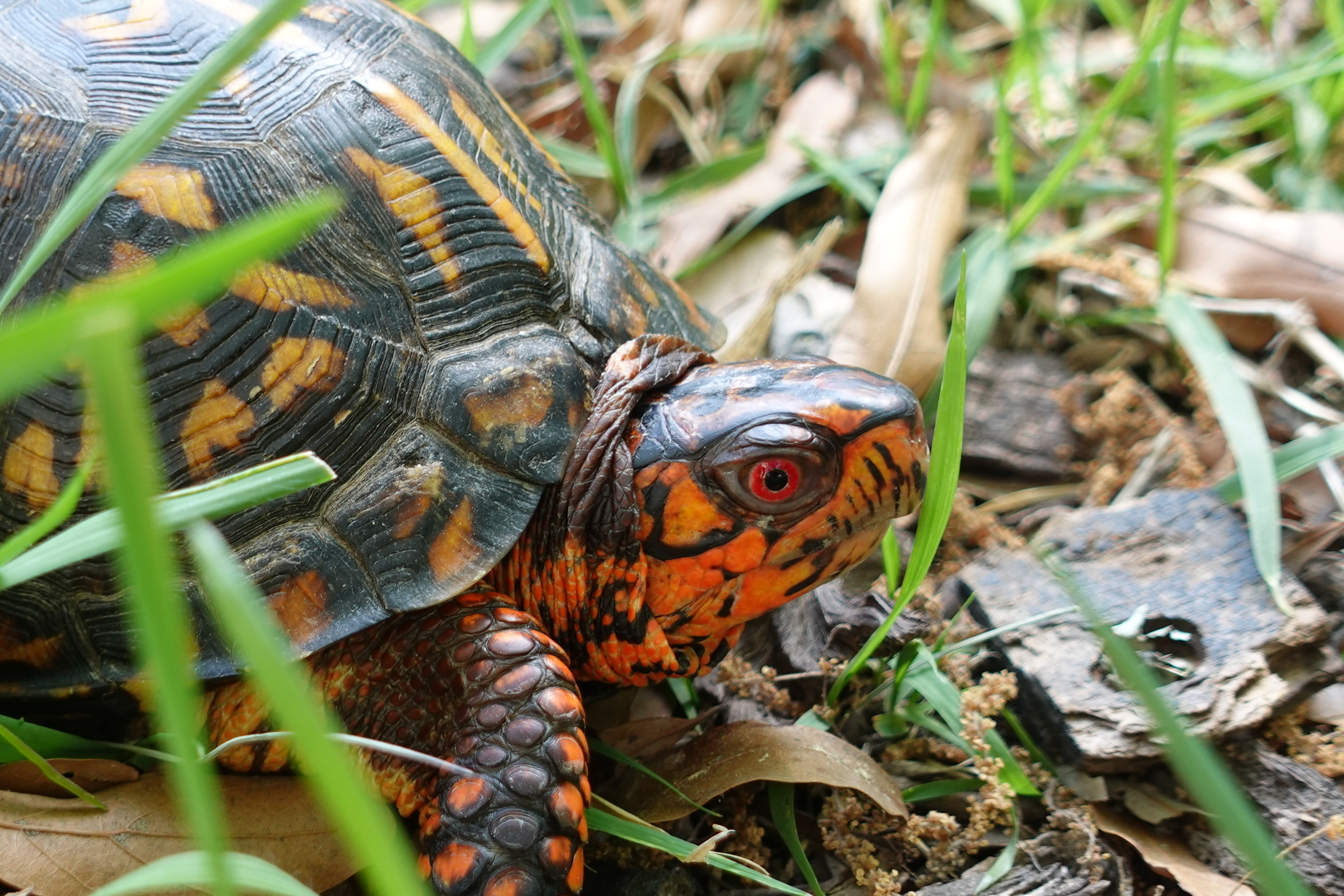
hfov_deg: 26.9
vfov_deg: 18.7
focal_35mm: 73
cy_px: 538
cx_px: 187
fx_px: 2725
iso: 125
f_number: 3.2
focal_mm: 16.08
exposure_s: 1/80
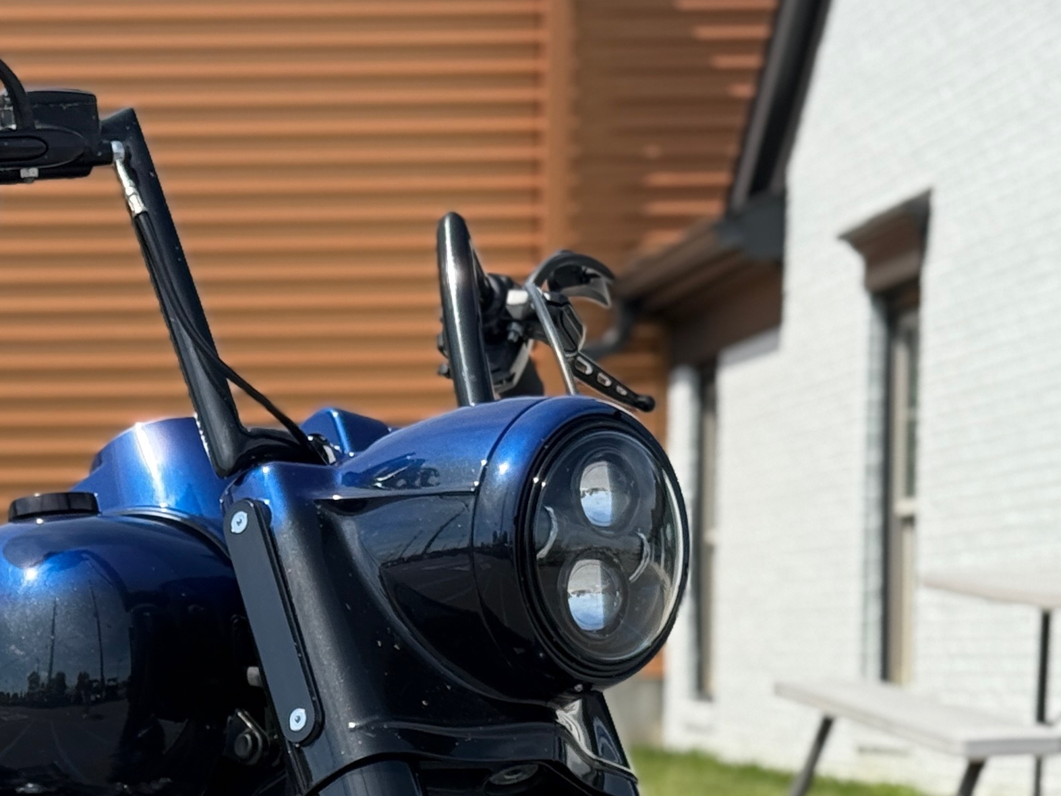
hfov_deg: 15.8
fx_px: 3770
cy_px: 962
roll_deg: +0.9
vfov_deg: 11.8
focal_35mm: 123
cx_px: 53
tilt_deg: -4.4
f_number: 1.78
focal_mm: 6.76
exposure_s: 1/3534
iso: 100
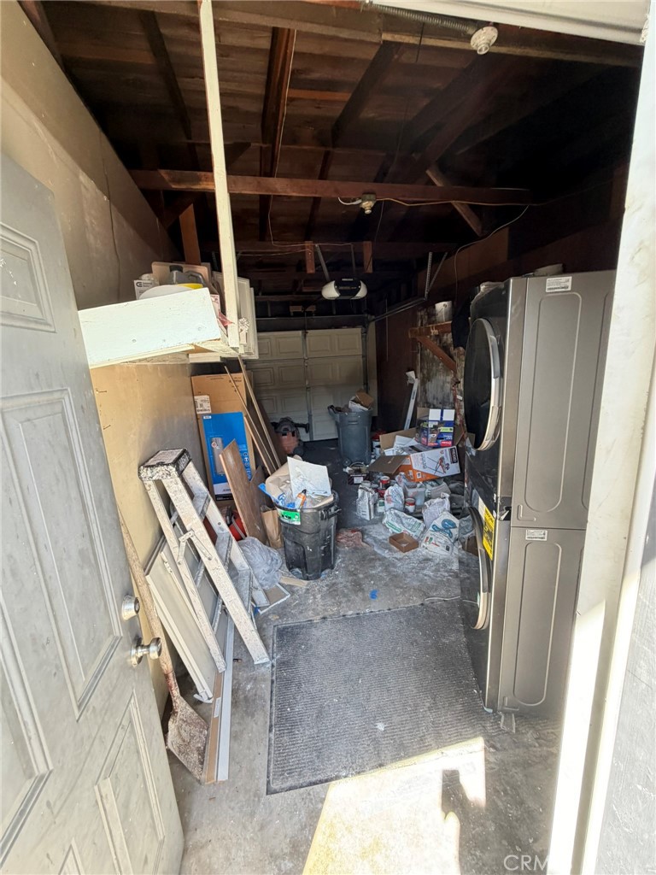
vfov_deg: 102.1
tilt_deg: -11.7
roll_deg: +4.2
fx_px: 354
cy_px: 438
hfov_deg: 85.7
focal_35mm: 14
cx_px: 328
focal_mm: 2.22
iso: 200
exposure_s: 1/121
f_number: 2.2
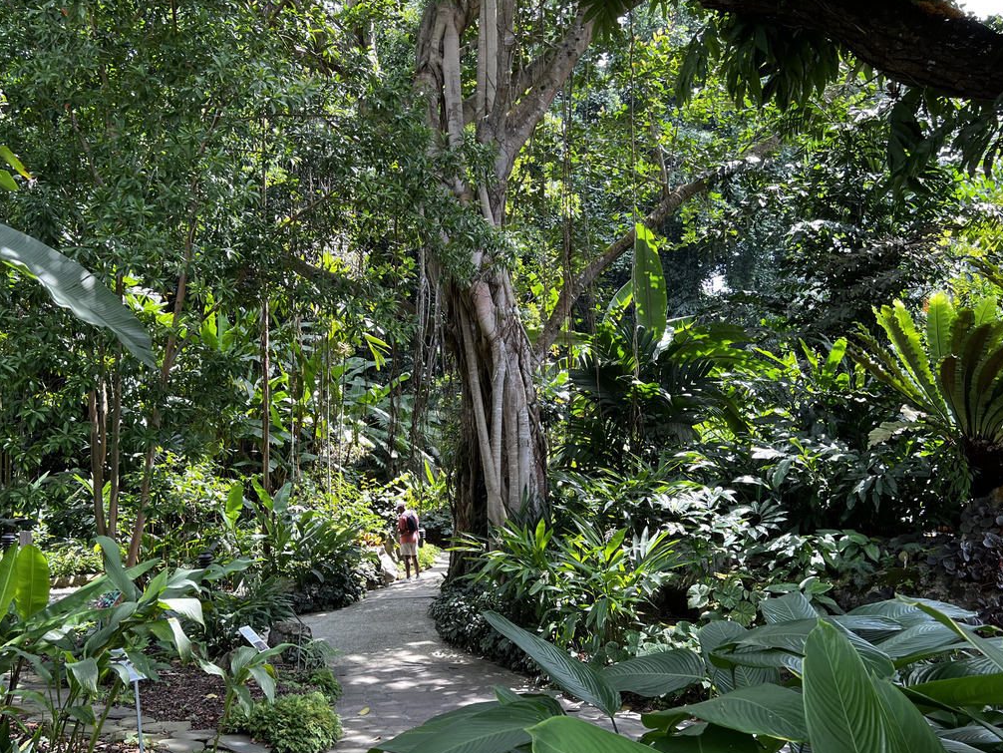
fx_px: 898
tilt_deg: +4.2
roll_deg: +1.3
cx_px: 465
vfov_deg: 45.4
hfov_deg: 58.3
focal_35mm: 31
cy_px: 425
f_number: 1.5
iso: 40
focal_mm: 5.7
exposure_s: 1/201
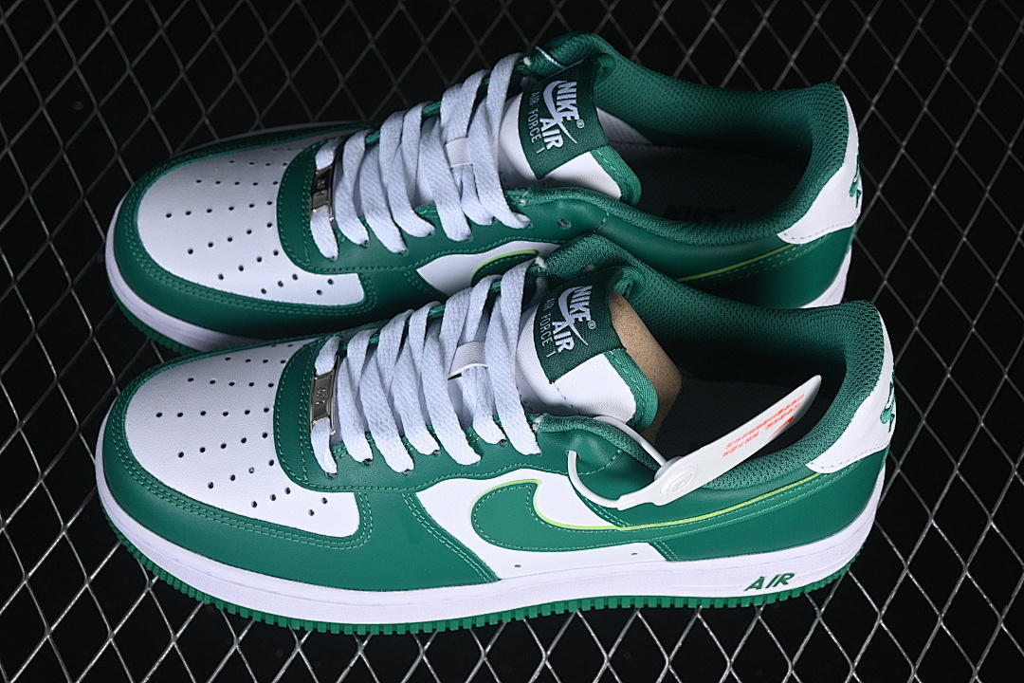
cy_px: 342
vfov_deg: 18.2
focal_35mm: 75
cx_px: 512
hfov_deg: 27.0
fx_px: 2133
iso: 160
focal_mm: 50
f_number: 7.1
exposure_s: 1/80
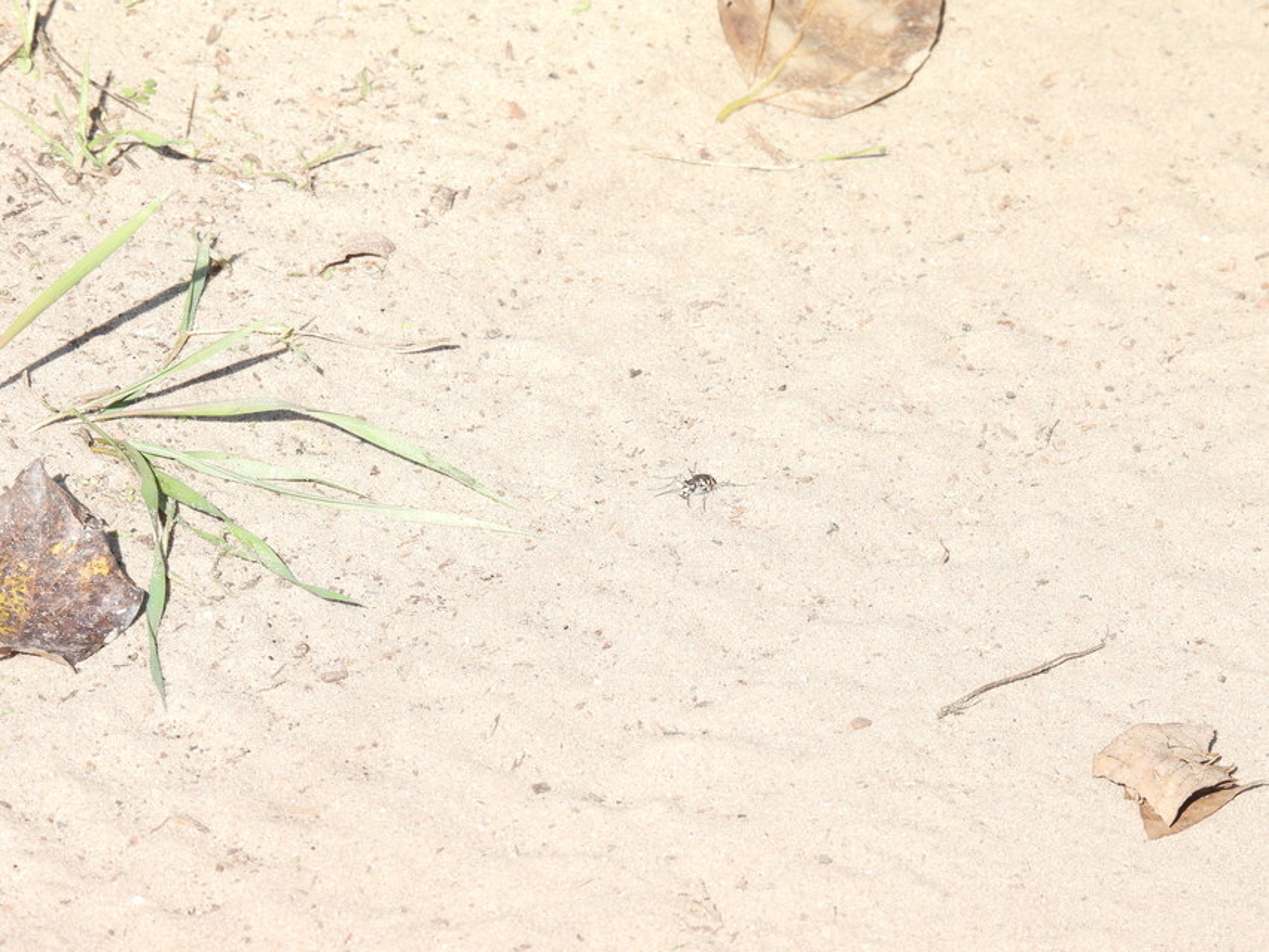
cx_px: 634
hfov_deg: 4.0
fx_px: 18332
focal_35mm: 500
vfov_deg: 3.0
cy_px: 476
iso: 100
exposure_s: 1/200
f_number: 5.6
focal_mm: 89.2
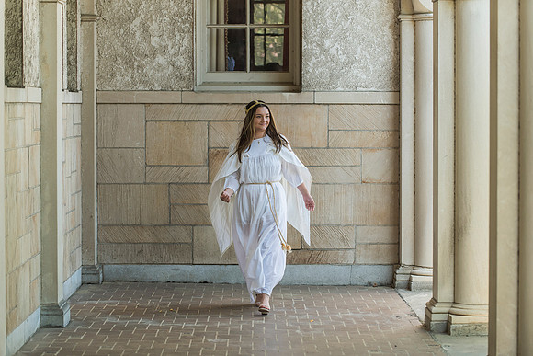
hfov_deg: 15.8
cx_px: 262
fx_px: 1919
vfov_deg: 10.6
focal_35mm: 130
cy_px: 178
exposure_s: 1/500
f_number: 3.5
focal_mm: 125
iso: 320
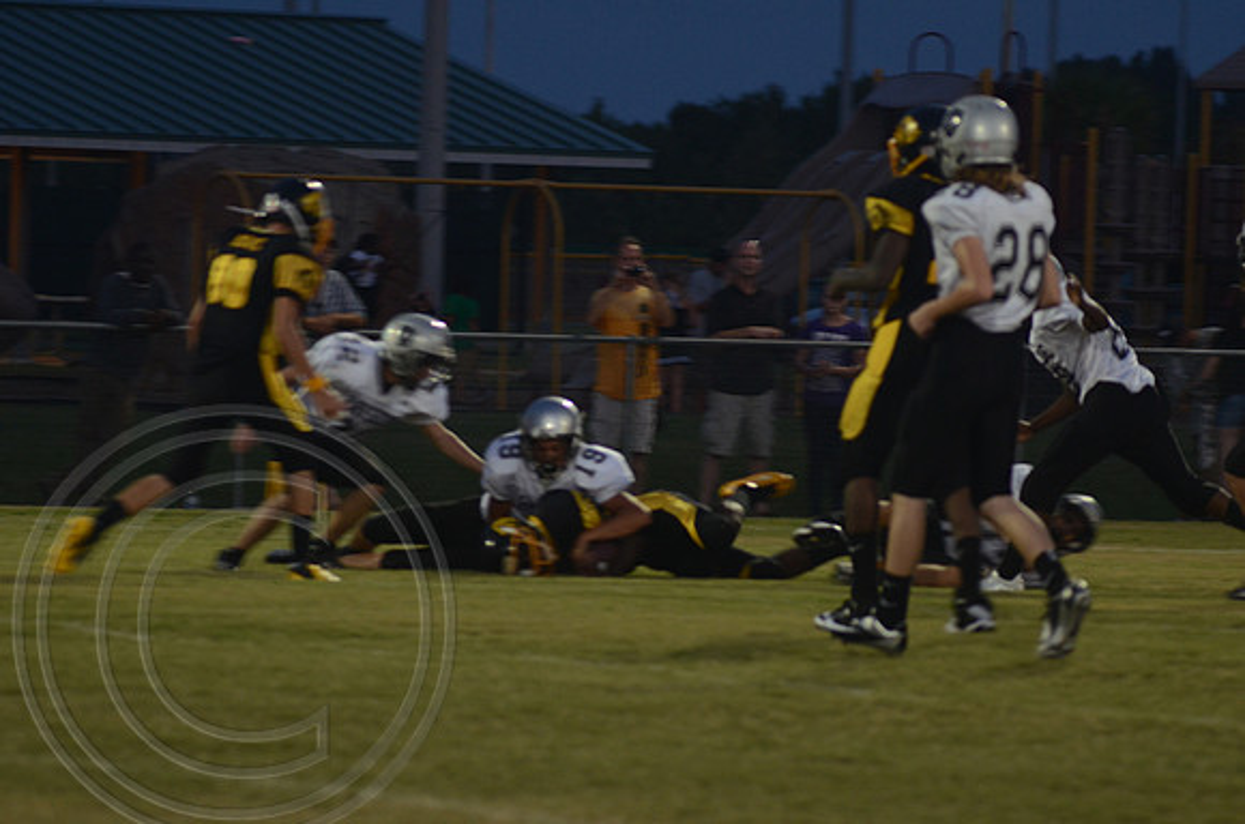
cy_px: 412
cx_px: 622
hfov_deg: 6.9
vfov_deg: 4.6
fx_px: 10352
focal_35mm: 300
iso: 1000
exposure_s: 1/100
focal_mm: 200
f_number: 5.6
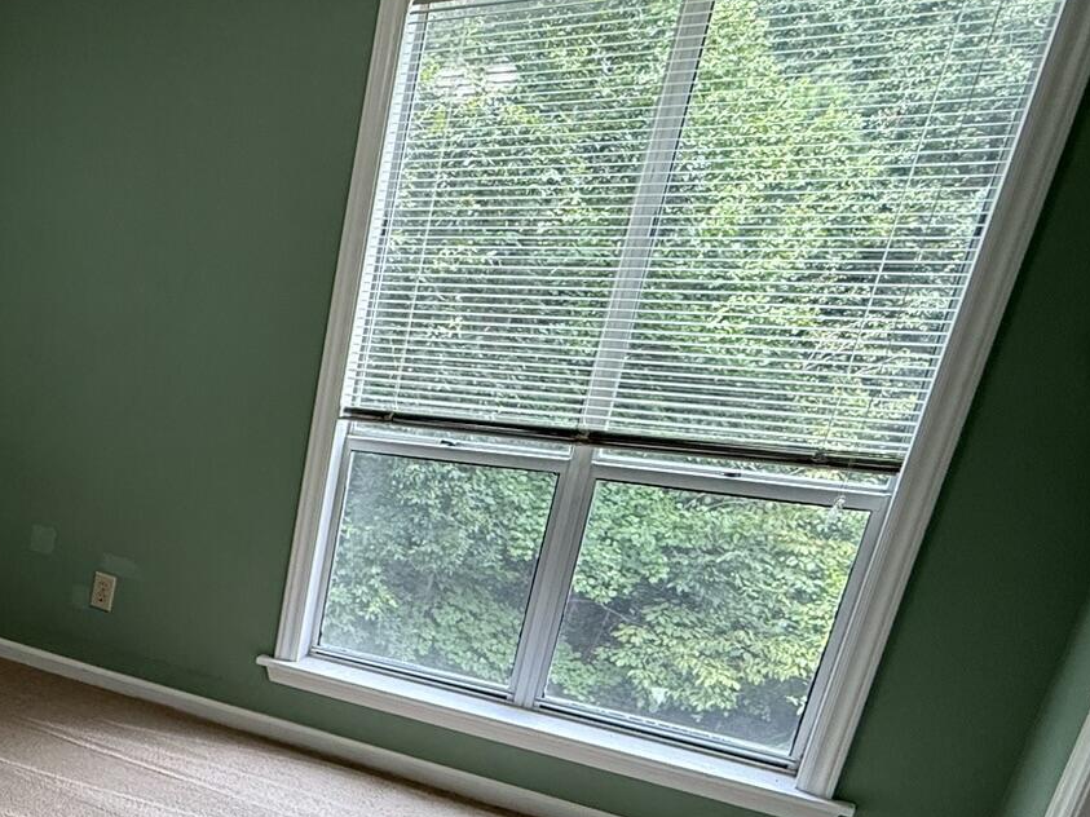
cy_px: 644
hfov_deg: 42.0
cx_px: -124
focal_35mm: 34
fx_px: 1070
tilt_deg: -18.1
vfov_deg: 40.2
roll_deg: -1.6
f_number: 2.2
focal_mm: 2.22
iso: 160
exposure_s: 1/120
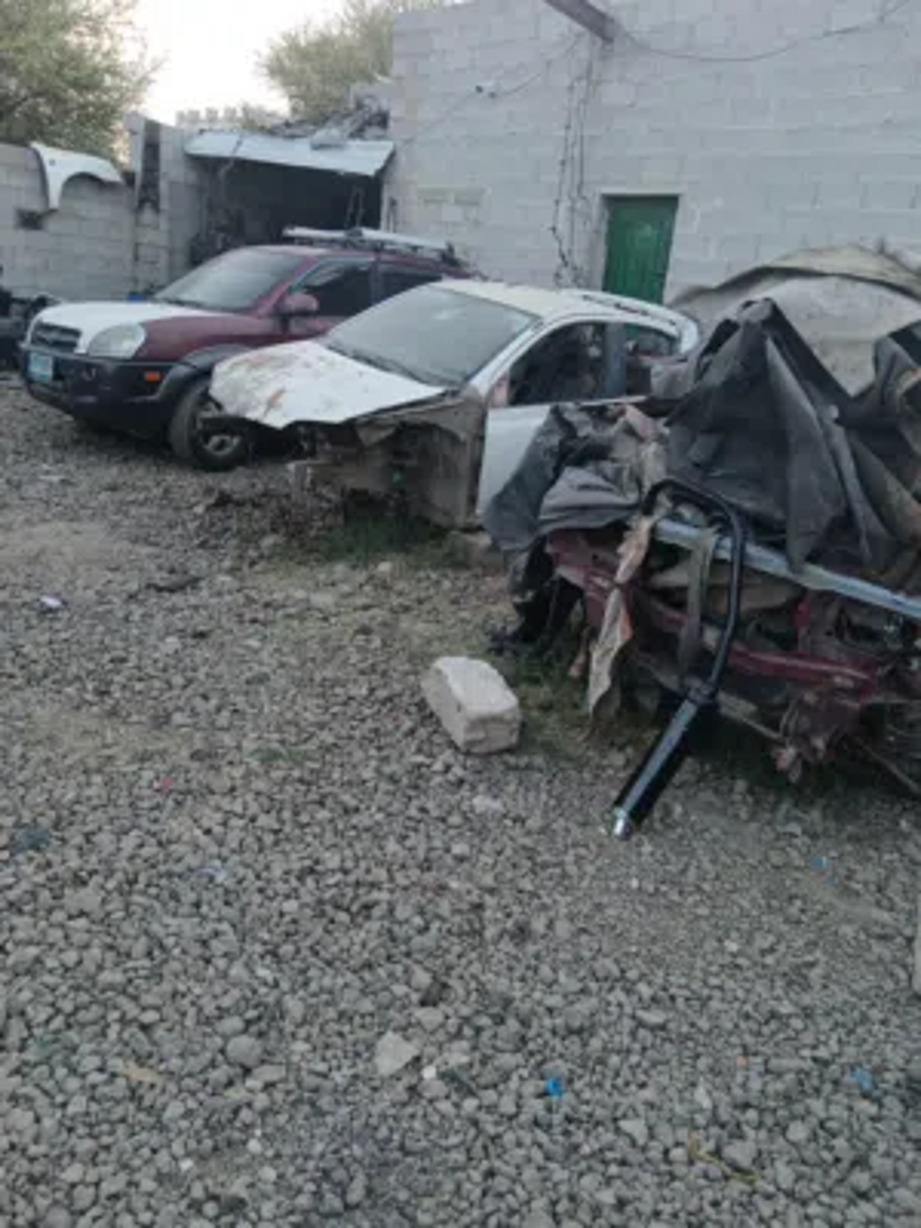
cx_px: 460
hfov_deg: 51.4
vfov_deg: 65.3
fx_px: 958
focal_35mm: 27
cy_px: 614
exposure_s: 1/100
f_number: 1.9
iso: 419
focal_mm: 4.95
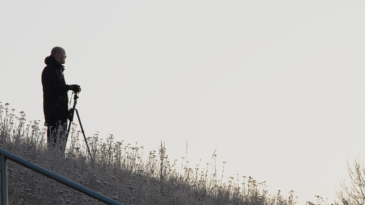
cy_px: 113
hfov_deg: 11.0
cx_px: 151
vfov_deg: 6.2
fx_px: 1893
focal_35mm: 196
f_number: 11
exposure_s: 1/125
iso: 200
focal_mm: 105
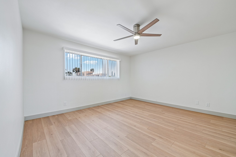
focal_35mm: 14
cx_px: 118
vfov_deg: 81.2
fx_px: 92
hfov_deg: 104.3
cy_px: 78
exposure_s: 1/4
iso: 250
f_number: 8
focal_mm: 14
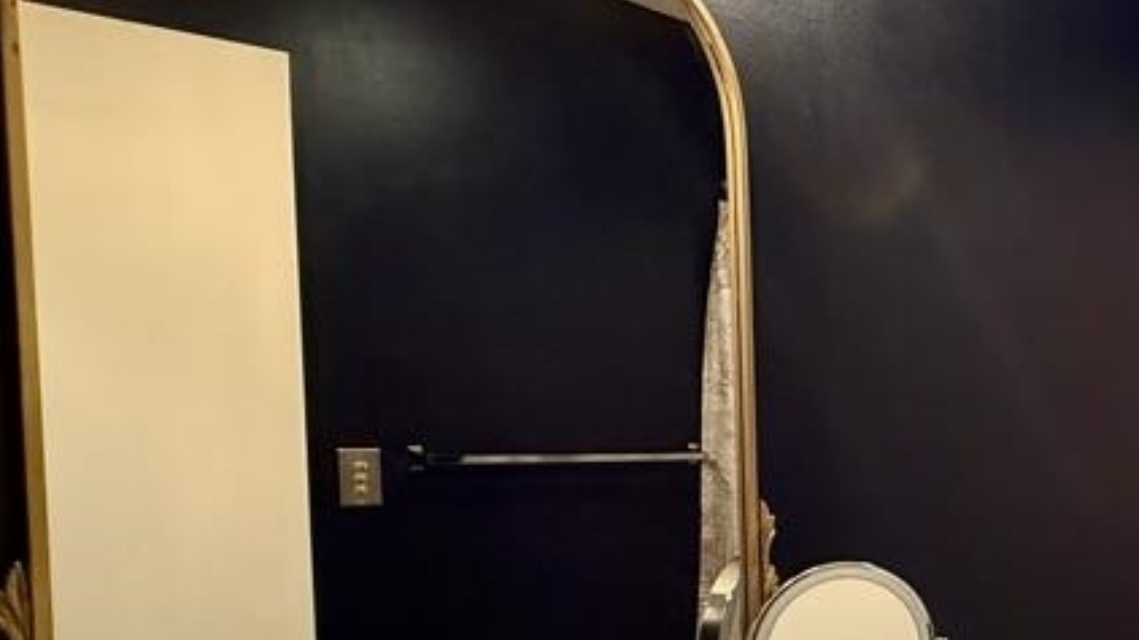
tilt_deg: -0.7
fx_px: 1117
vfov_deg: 31.4
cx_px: 1185
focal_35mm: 37
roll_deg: +0.5
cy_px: 473
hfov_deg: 44.3
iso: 640
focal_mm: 2.22
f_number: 2.2
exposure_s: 1/60
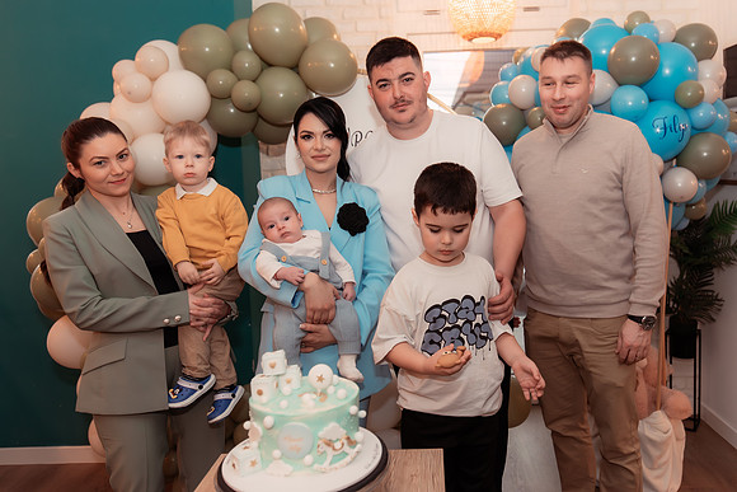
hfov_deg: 66.6
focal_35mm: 27
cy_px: 225
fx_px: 558
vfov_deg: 47.5
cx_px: 418
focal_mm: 24
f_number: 2.8
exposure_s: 1/250
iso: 1600
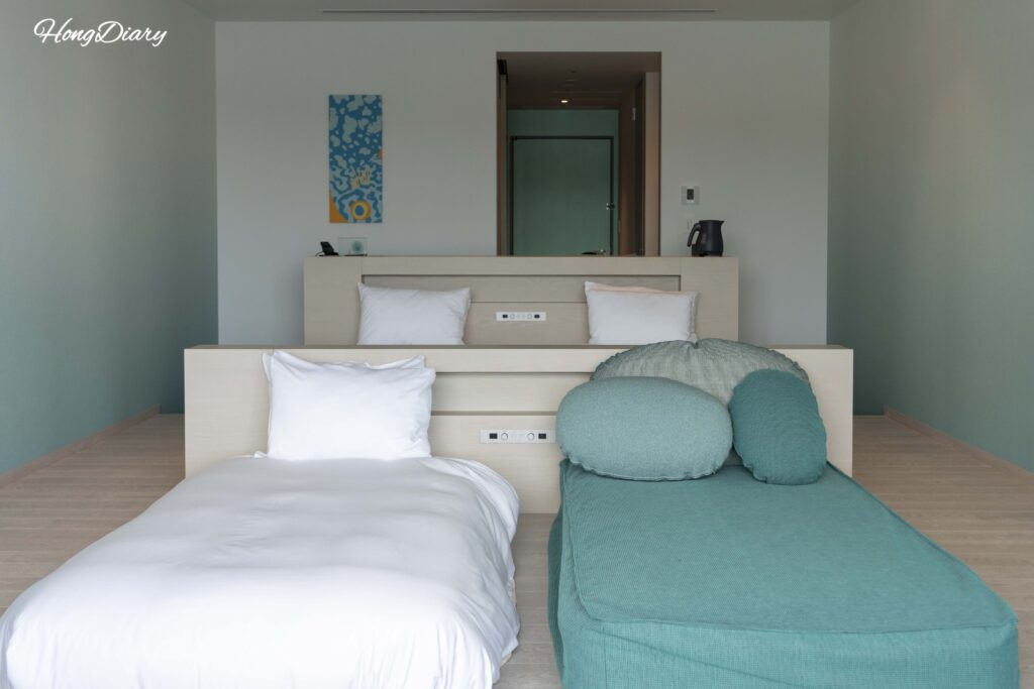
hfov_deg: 46.4
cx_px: 517
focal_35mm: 42
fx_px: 1206
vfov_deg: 31.9
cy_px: 344
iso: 640
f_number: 5.6
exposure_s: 1/160
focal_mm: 42
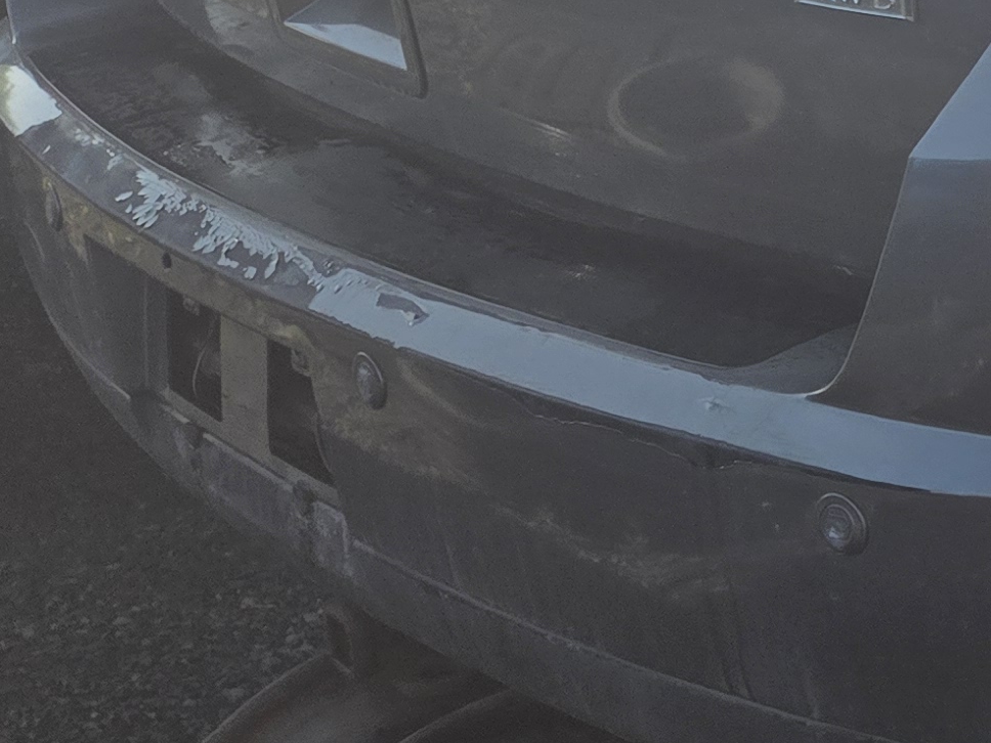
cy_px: -40
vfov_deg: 15.2
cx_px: 1744
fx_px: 2720
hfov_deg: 17.2
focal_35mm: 95
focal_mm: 5.4
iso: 25
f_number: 1.8
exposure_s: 1/2105
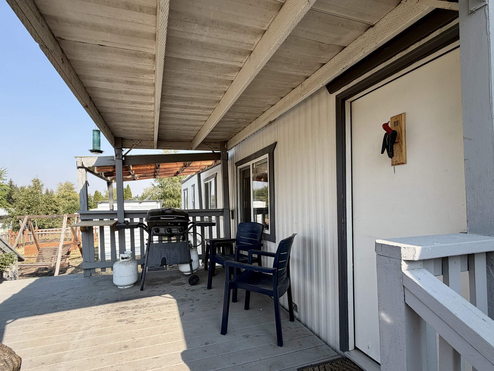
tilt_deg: -0.3
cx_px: 237
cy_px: 199
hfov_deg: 91.0
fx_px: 243
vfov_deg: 74.6
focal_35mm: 17
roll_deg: +1.0
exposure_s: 1/651
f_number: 2.2
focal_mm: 2.22
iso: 40
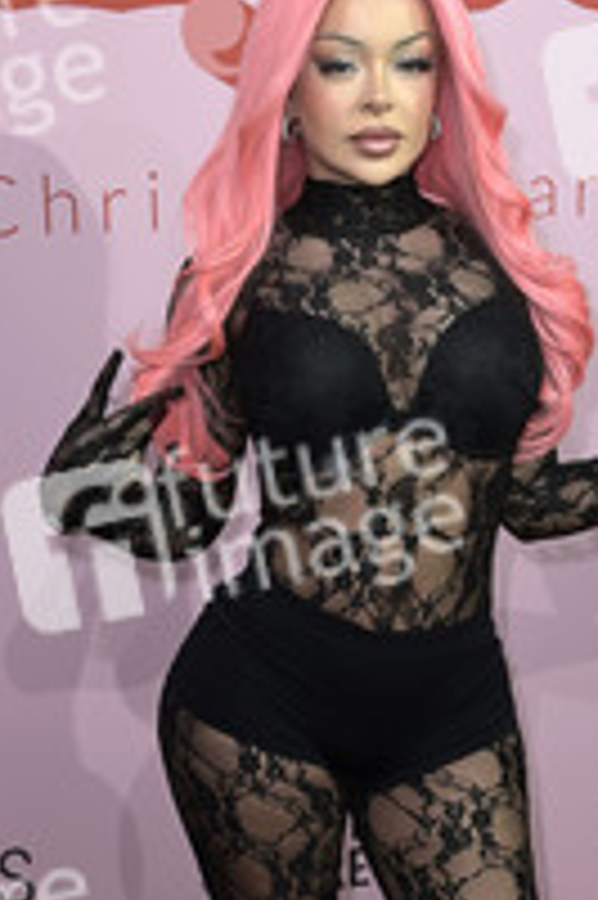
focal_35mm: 76
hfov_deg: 17.9
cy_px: 752
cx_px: 364
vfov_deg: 26.1
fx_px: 1897
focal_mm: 38
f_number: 5.6
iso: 800
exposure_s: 1/250
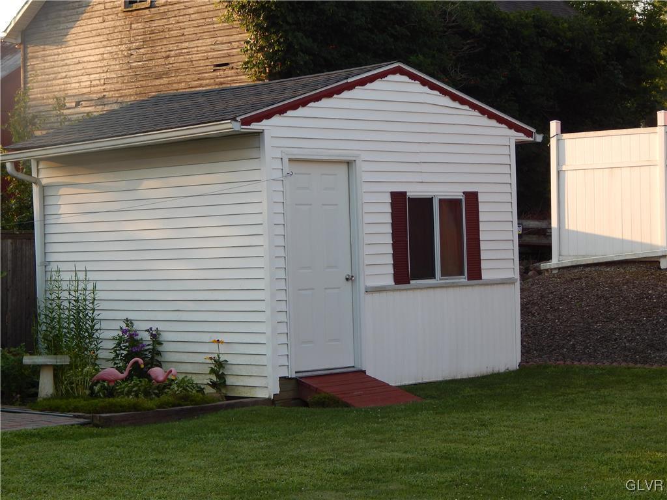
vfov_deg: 17.2
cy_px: 250
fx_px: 1657
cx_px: 334
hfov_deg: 22.8
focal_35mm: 86
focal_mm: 15.3
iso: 125
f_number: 4.3
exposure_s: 1/200
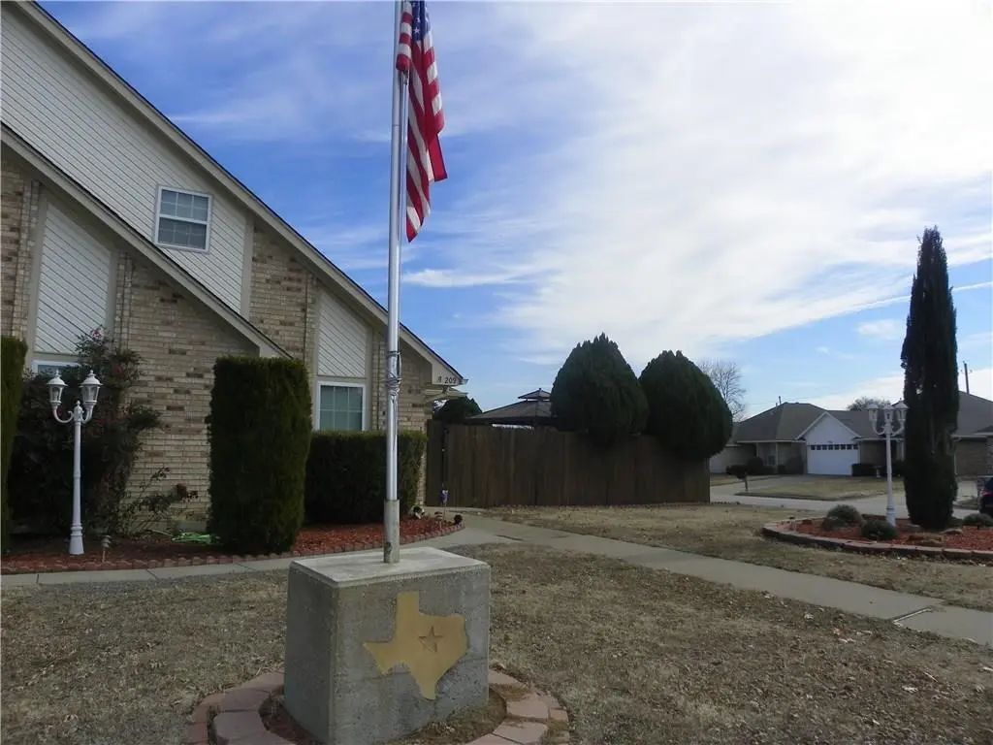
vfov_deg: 53.1
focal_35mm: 26
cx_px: 496
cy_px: 372
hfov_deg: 67.3
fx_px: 746
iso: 64
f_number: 5.6
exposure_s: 1/400
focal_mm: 4.6
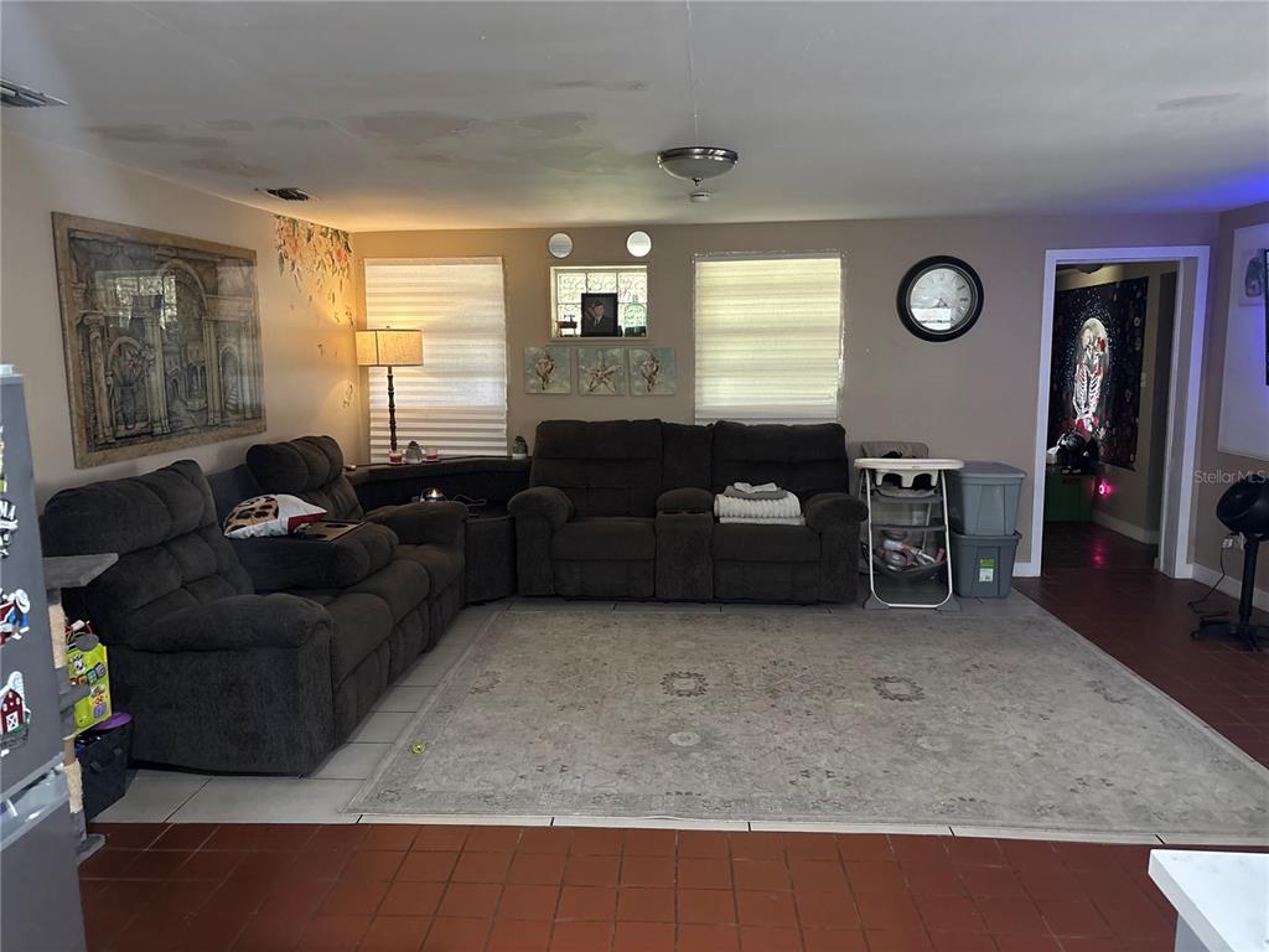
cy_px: 476
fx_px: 953
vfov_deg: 53.1
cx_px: 634
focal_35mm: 26
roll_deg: +0.7
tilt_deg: -8.3
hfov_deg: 67.3
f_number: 1.6
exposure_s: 1/30
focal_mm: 5.96
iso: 500
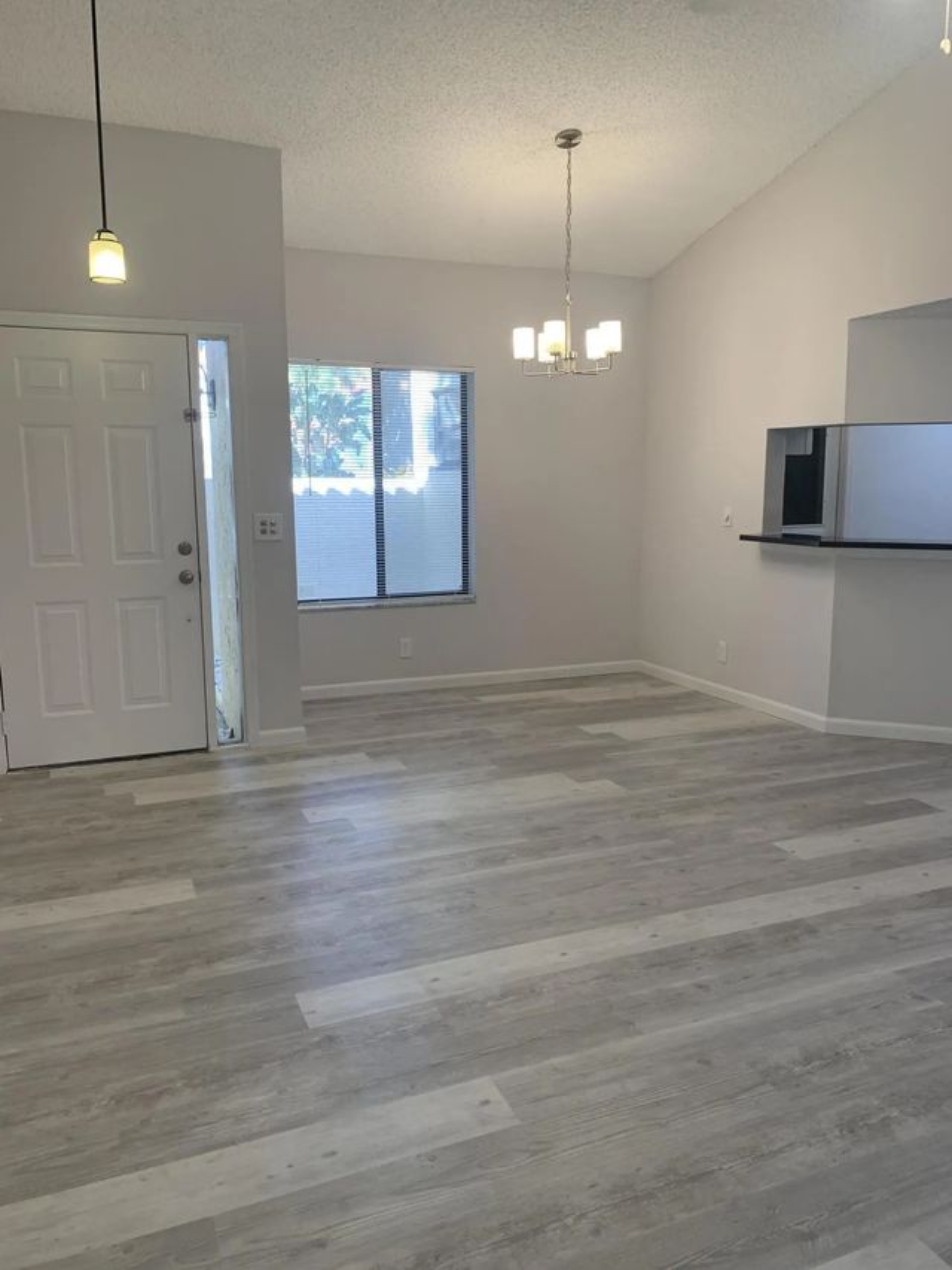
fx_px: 953
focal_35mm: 26
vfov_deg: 67.3
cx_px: 476
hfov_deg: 53.1
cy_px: 635
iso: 80
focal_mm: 4.25
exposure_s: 1/120
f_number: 1.8
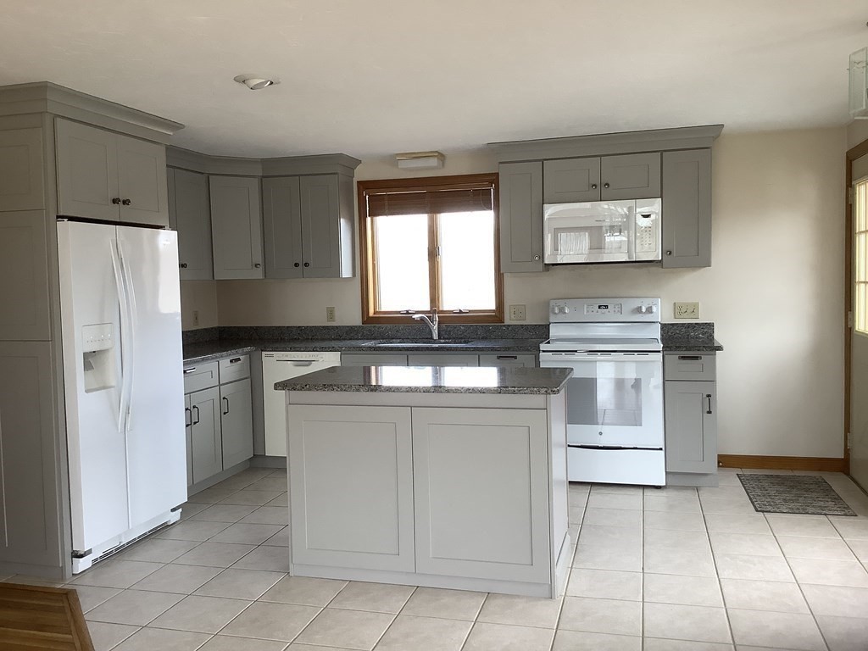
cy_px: 326
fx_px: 777
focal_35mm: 31
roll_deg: +1.2
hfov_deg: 58.4
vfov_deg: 45.4
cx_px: 434
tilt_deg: -4.6
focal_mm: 3.3
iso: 100
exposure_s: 1/120
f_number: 2.4
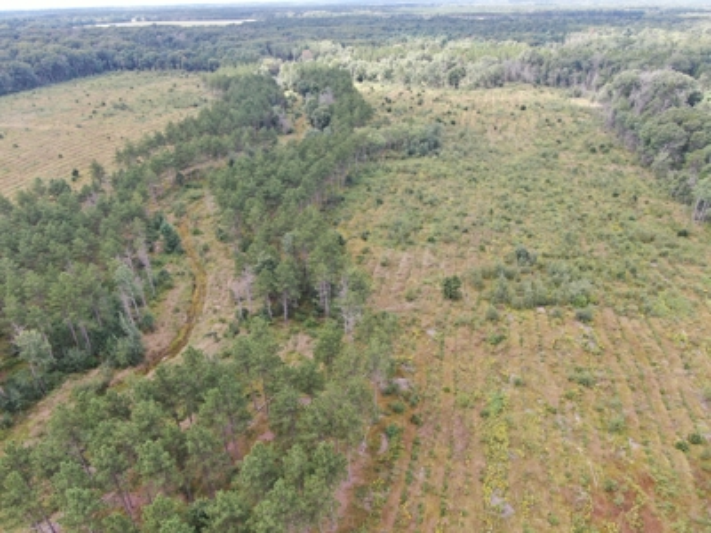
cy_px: 266
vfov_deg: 56.8
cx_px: 356
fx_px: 493
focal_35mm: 24
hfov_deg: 71.6
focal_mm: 4.39
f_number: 2.8
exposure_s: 1/200
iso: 110
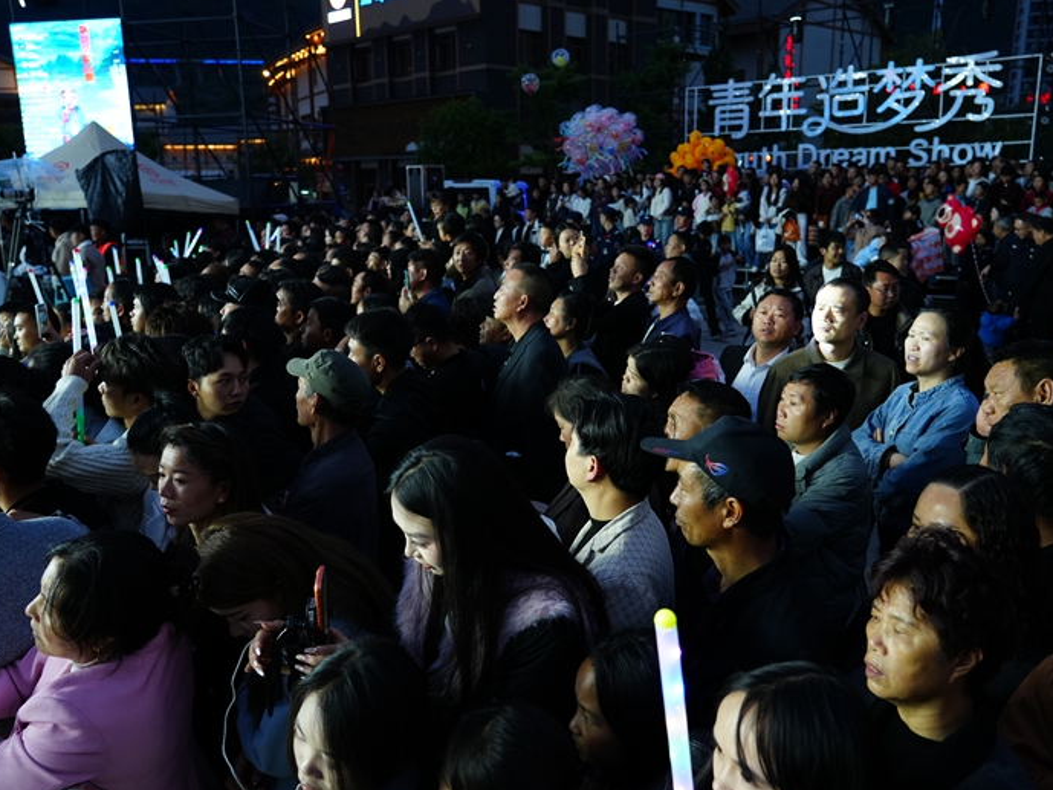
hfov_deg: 61.6
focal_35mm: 29
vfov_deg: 48.2
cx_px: 506
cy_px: 395
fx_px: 882
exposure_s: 1/125
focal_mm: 26
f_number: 4
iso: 1600
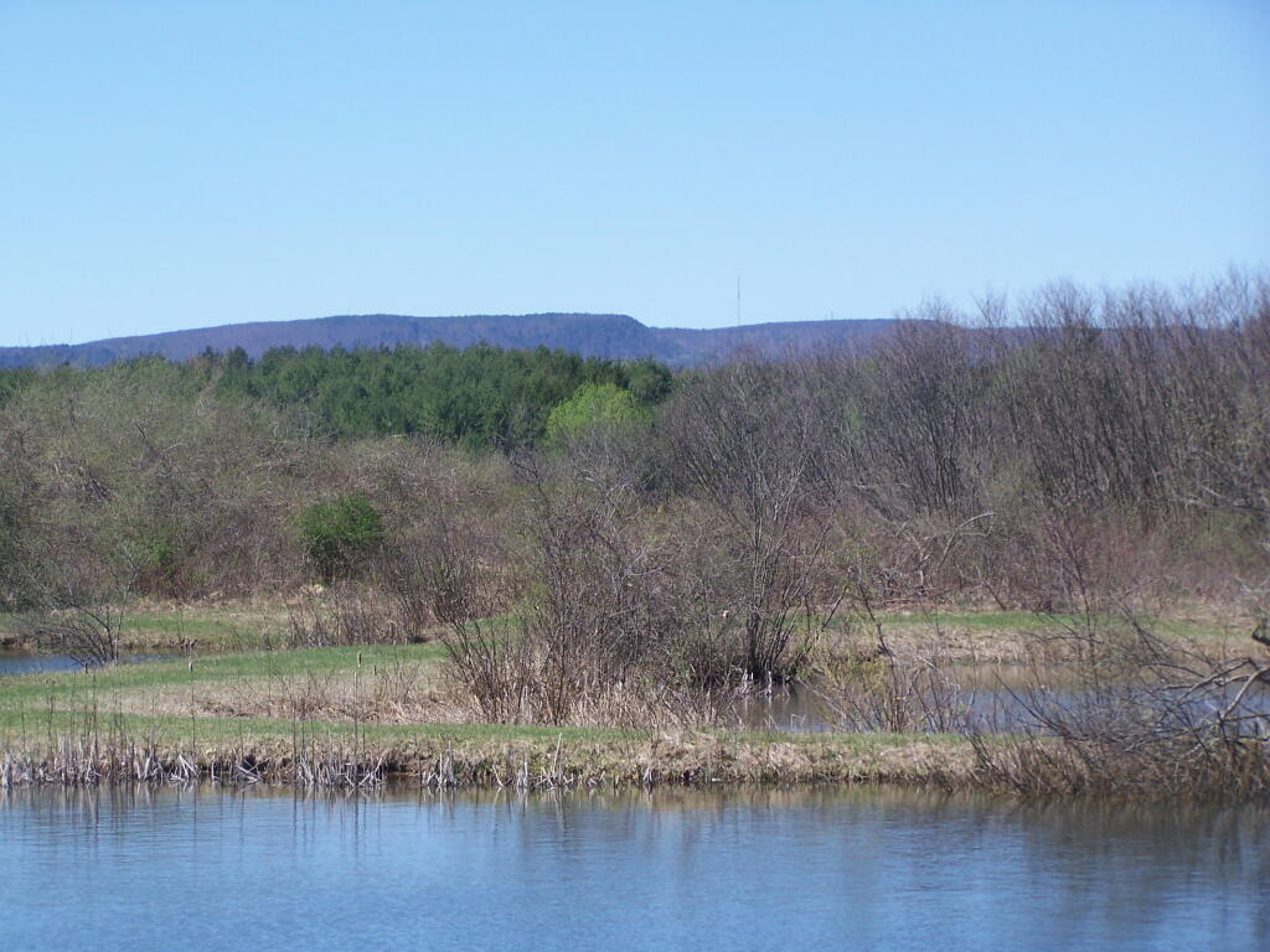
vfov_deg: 14.1
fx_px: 3852
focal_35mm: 105
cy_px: 476
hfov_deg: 18.7
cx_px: 635
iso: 80
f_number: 3.2
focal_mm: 17.5
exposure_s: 1/800
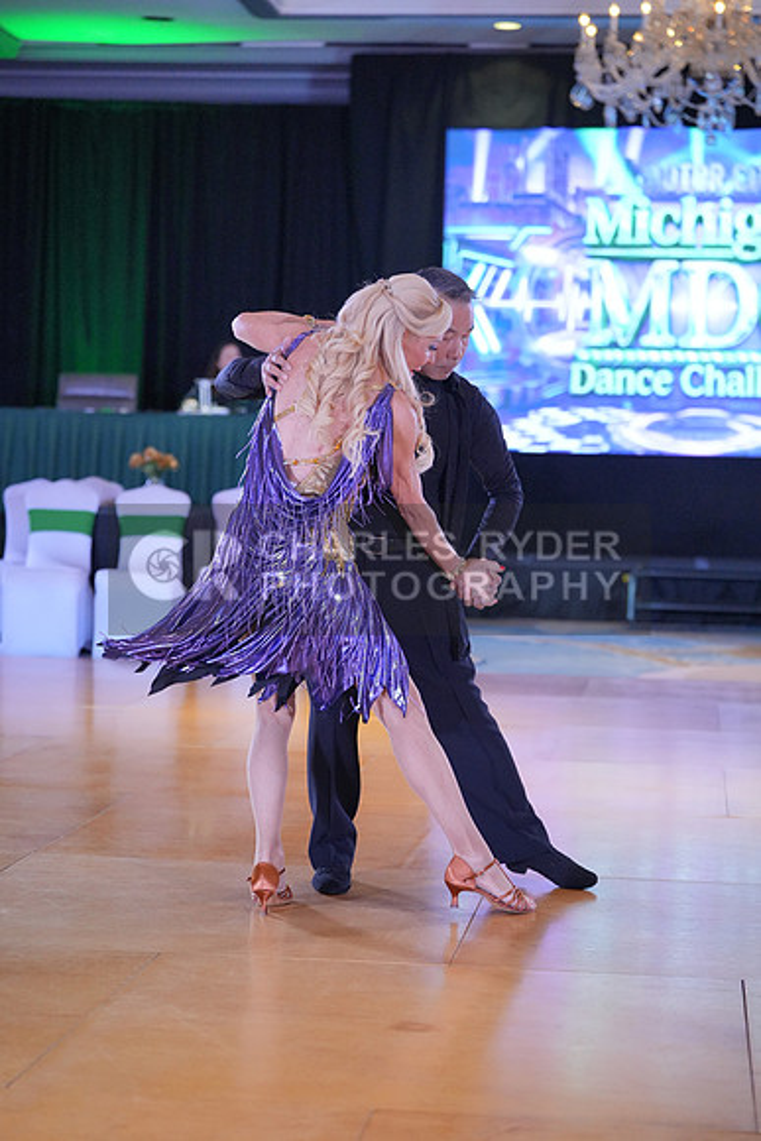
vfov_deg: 26.6
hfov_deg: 18.0
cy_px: 570
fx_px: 2408
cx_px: 380
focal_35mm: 76
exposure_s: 1/400
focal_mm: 76
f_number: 3.2
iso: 4000
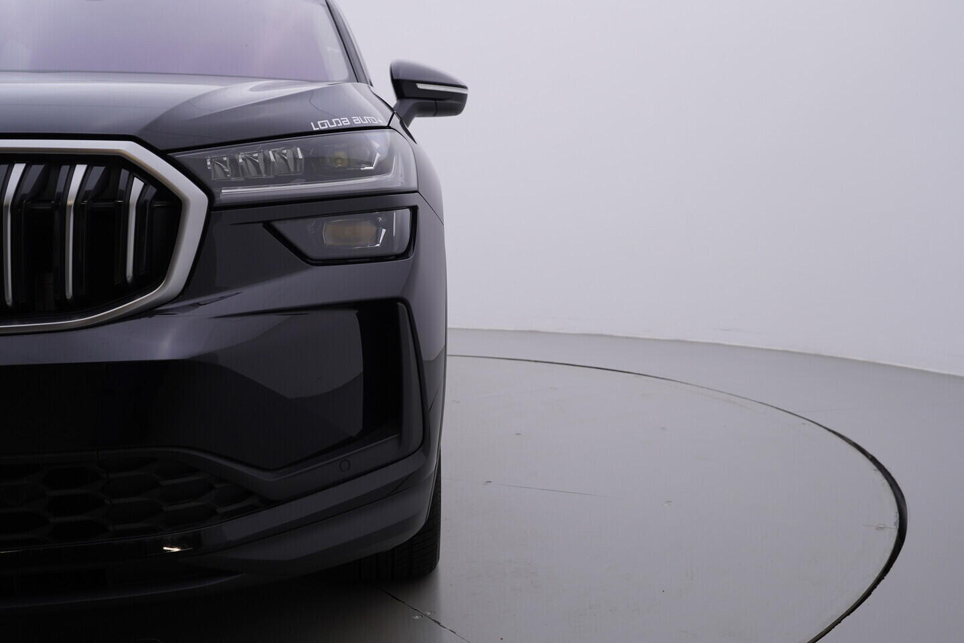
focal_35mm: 36
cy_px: 322
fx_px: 964
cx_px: 482
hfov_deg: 53.1
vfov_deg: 36.9
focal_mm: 24
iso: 125
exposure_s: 1/100
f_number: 4.5
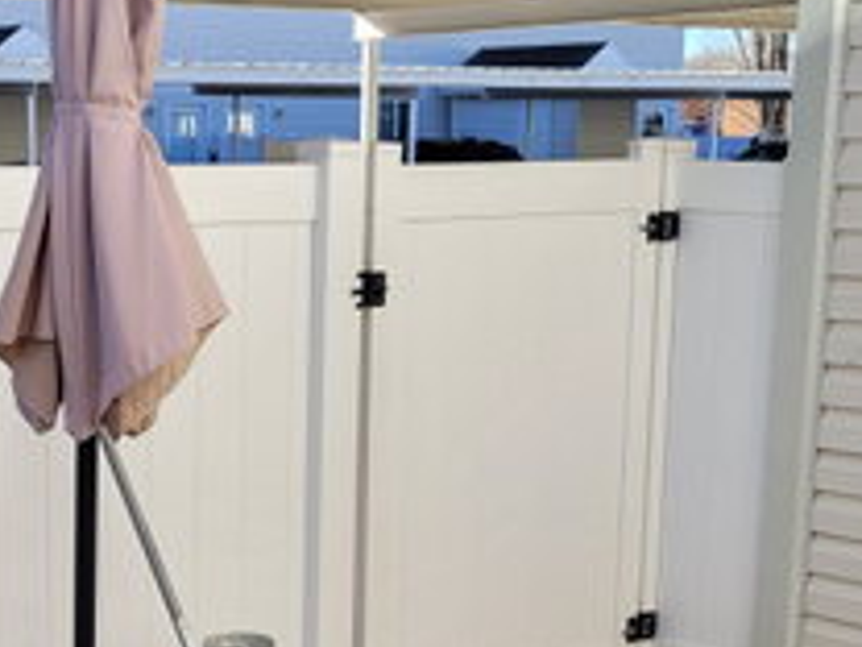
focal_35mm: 80
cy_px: 630
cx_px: 153
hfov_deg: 24.0
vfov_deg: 18.0
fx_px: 1992
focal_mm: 5.4
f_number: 1.8
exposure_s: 1/880
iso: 40
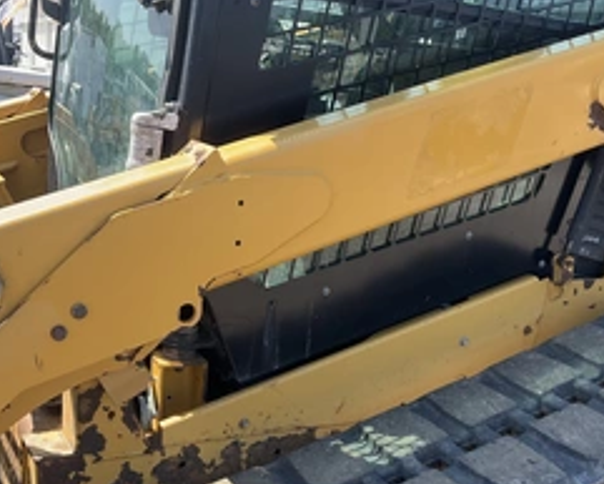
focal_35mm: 47
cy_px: 371
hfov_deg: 39.5
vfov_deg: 31.5
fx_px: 841
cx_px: 293
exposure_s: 1/383
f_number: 1.8
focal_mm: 3
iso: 25
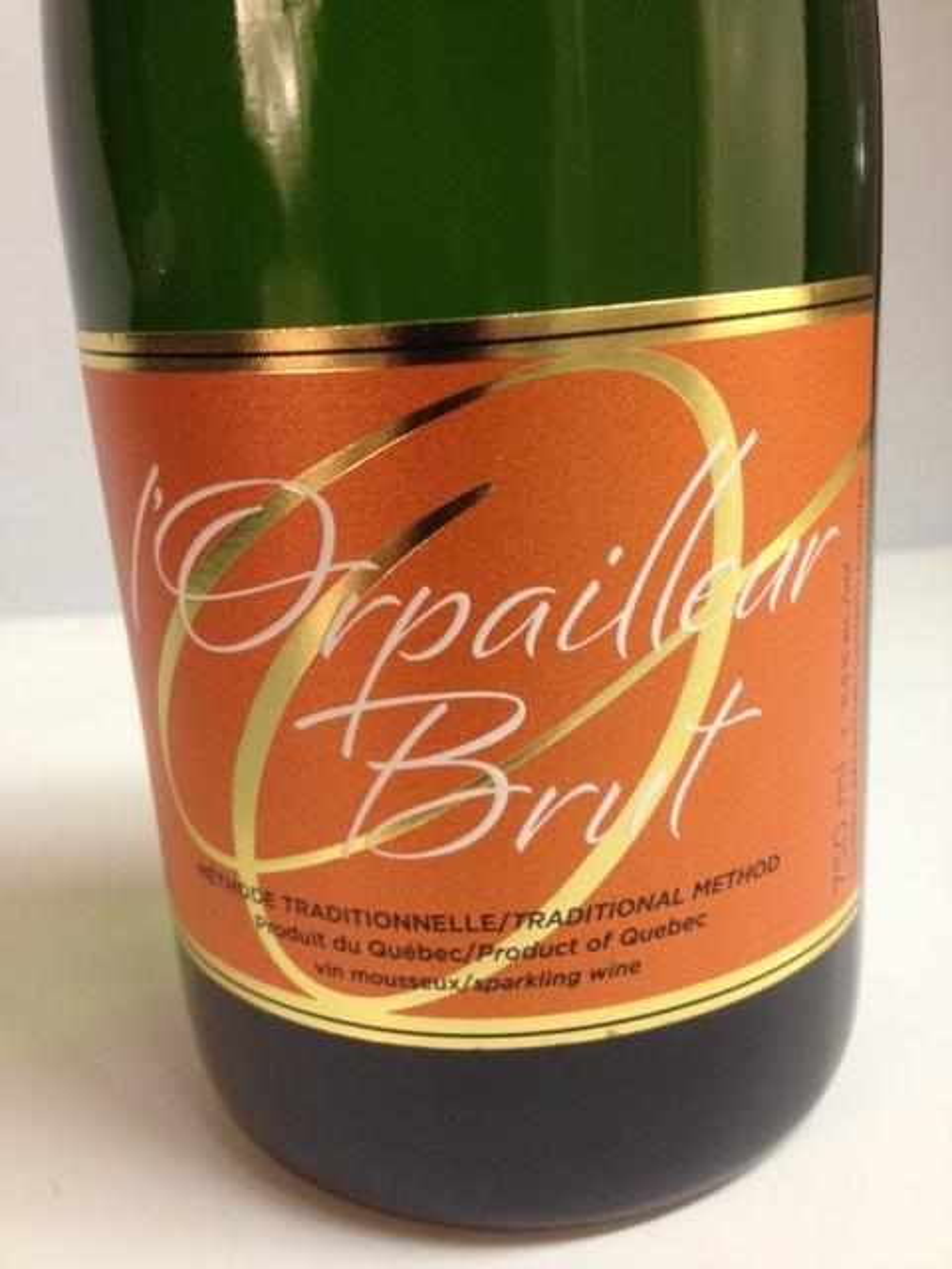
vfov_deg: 52.6
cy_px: 634
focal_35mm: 35
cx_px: 476
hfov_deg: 40.7
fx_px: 1283
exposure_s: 1/20
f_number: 2.4
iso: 200
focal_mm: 4.28
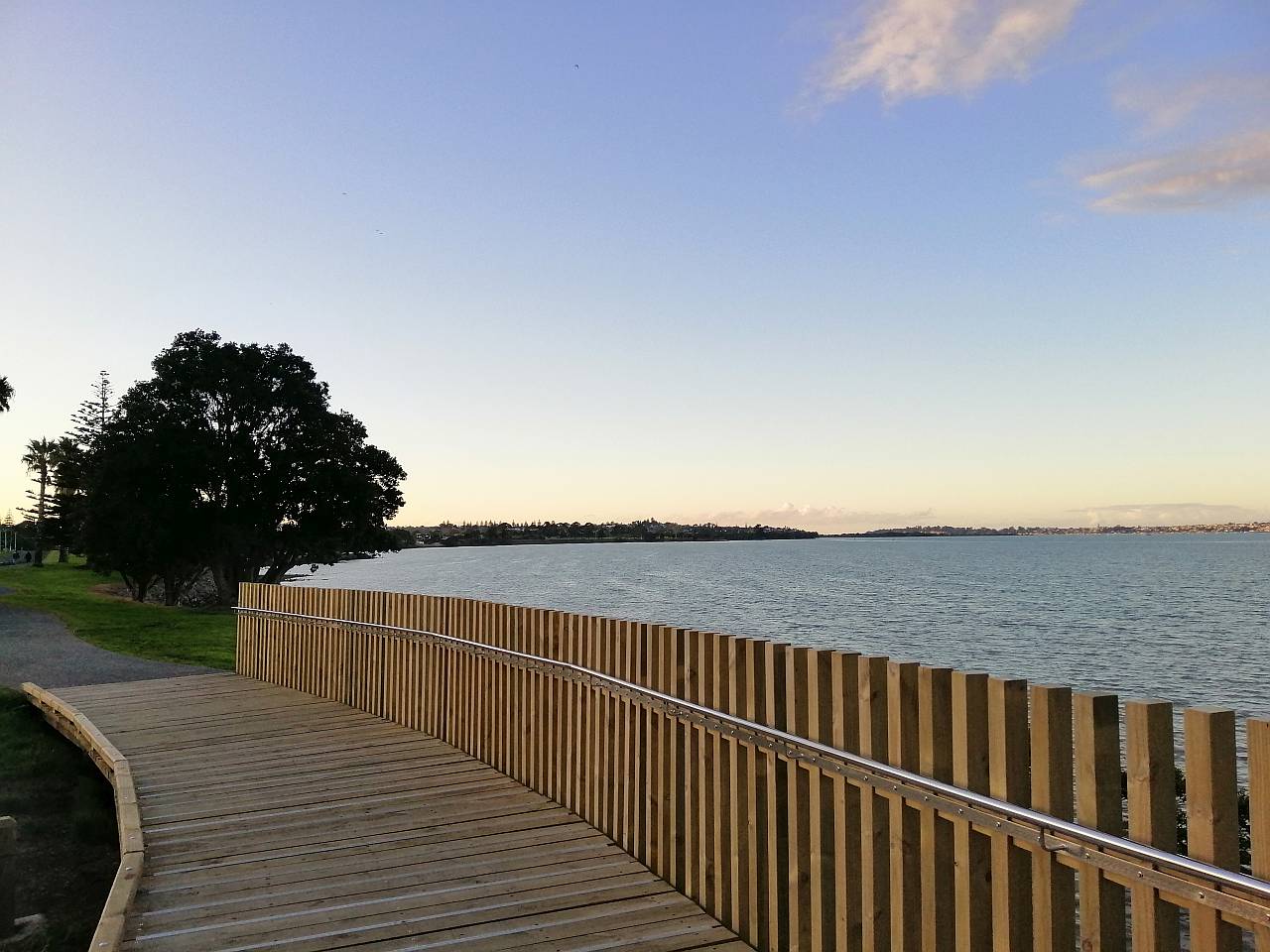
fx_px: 954
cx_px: 635
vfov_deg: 53.1
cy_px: 476
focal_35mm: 26
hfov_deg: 67.3
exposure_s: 1/559
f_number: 2.2
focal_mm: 3.81
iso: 160
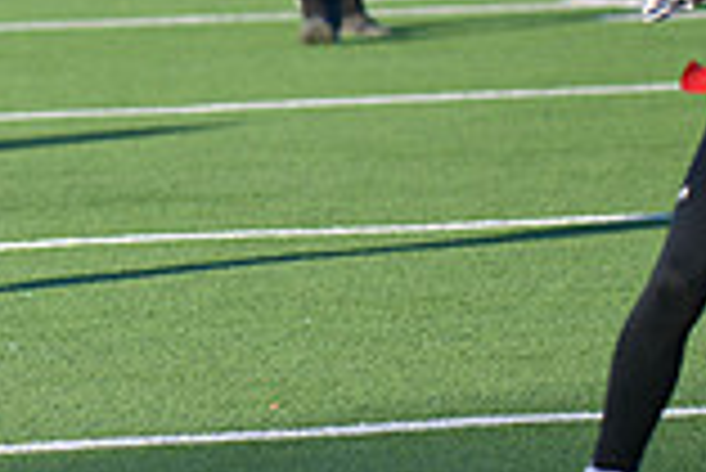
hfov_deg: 4.0
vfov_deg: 2.7
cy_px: -83
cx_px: -247
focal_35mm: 517
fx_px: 10148
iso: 72
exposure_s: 1/800
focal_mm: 140
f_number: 2.8
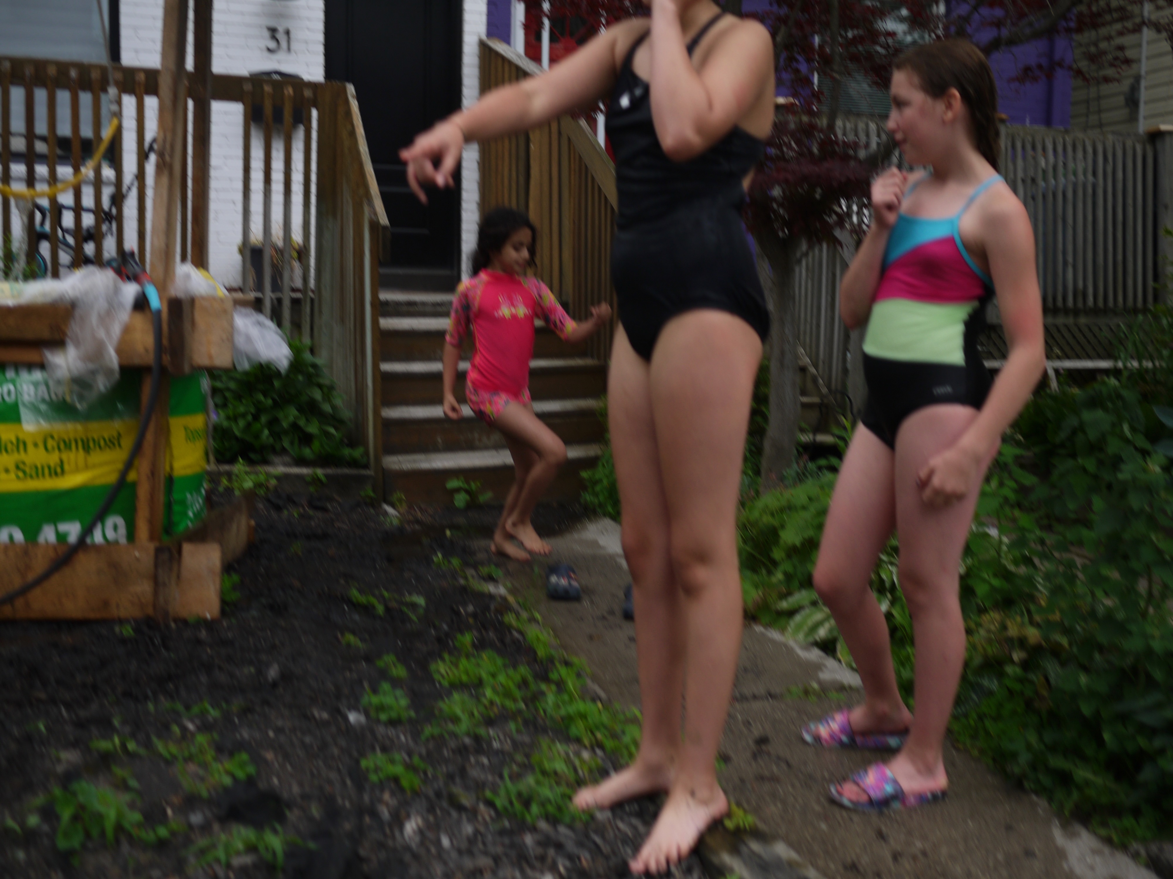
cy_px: 440
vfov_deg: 36.0
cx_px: 586
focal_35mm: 40
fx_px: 1355
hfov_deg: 46.8
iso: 100
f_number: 2
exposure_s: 1/1000
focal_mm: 20
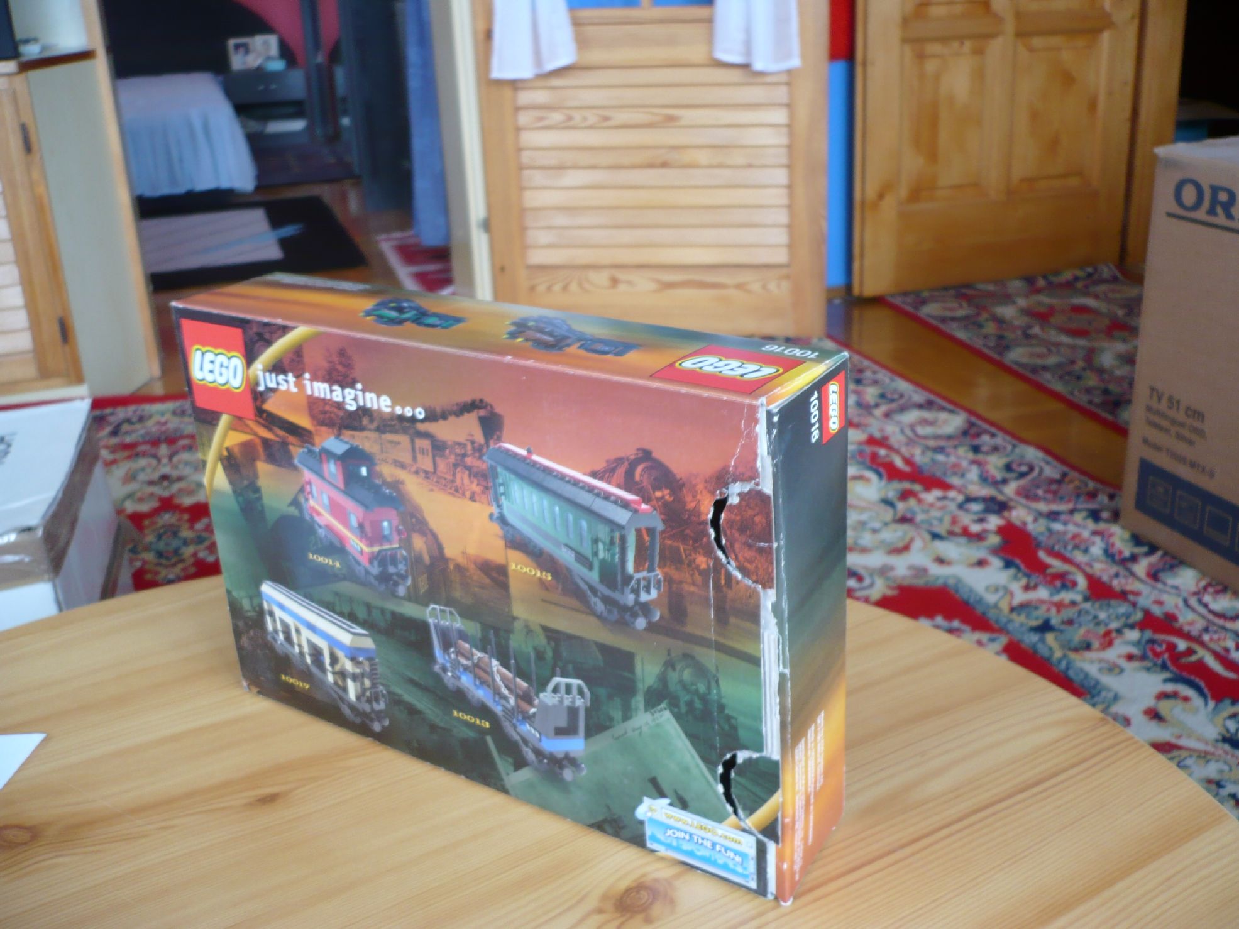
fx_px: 1253
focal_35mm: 35
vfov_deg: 40.7
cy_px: 464
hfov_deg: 52.6
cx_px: 620
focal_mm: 5.8
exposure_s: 1/10
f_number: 2.8
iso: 100
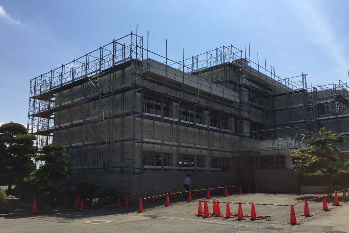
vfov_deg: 42.3
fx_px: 301
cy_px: 126
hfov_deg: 60.3
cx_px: 176
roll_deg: -0.8
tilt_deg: +9.8
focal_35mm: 31
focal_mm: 4.15
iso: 32
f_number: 2.2
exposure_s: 1/3597
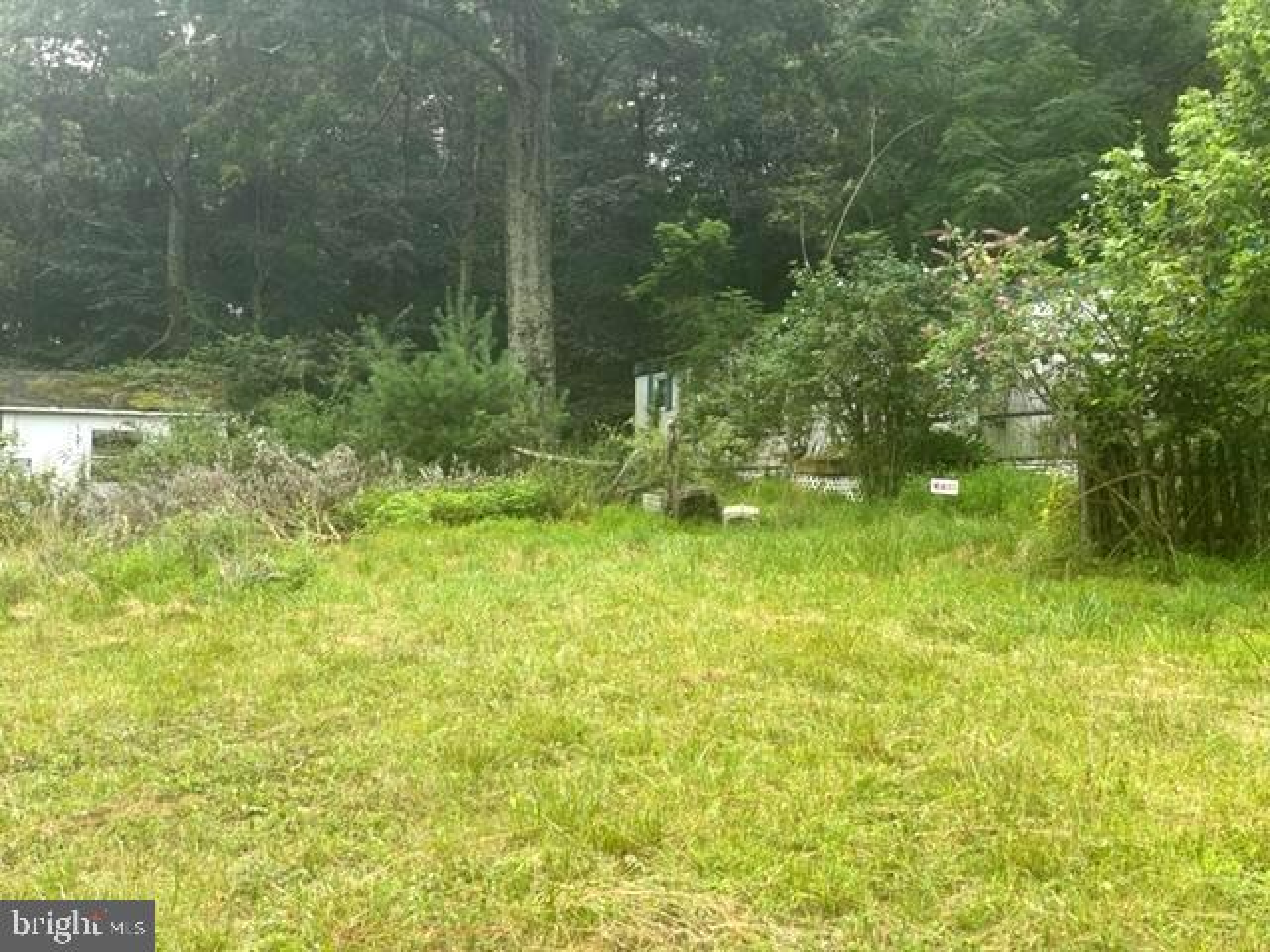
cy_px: 476
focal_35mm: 52
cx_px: 635
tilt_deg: +1.7
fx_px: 1908
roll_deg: -0.9
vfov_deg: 28.0
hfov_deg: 36.8
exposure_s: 1/160
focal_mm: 6
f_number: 2
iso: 25
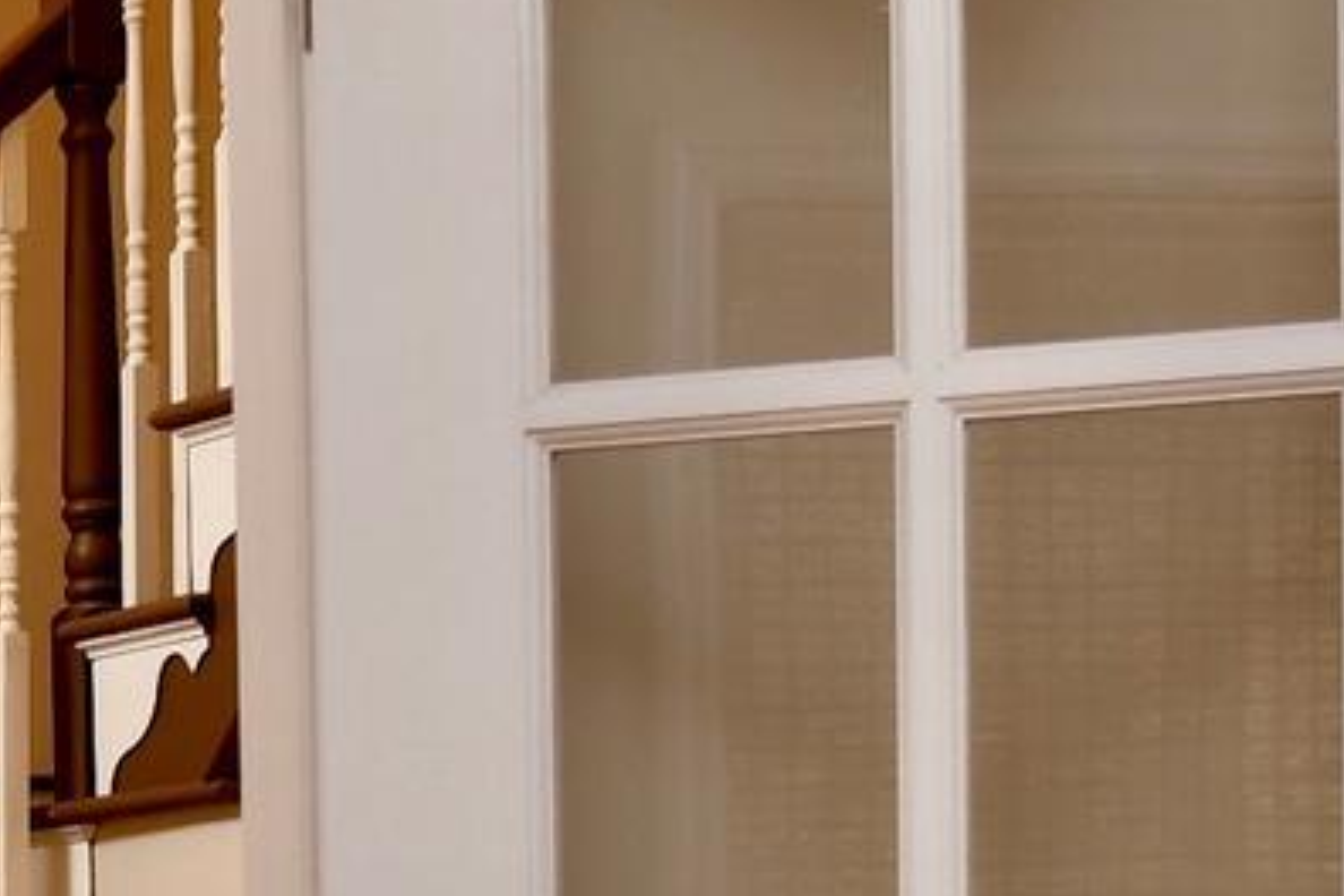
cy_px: 1587
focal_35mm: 124
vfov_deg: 10.4
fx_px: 4629
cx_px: -523
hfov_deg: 15.5
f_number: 5.6
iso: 400
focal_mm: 16
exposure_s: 1/60
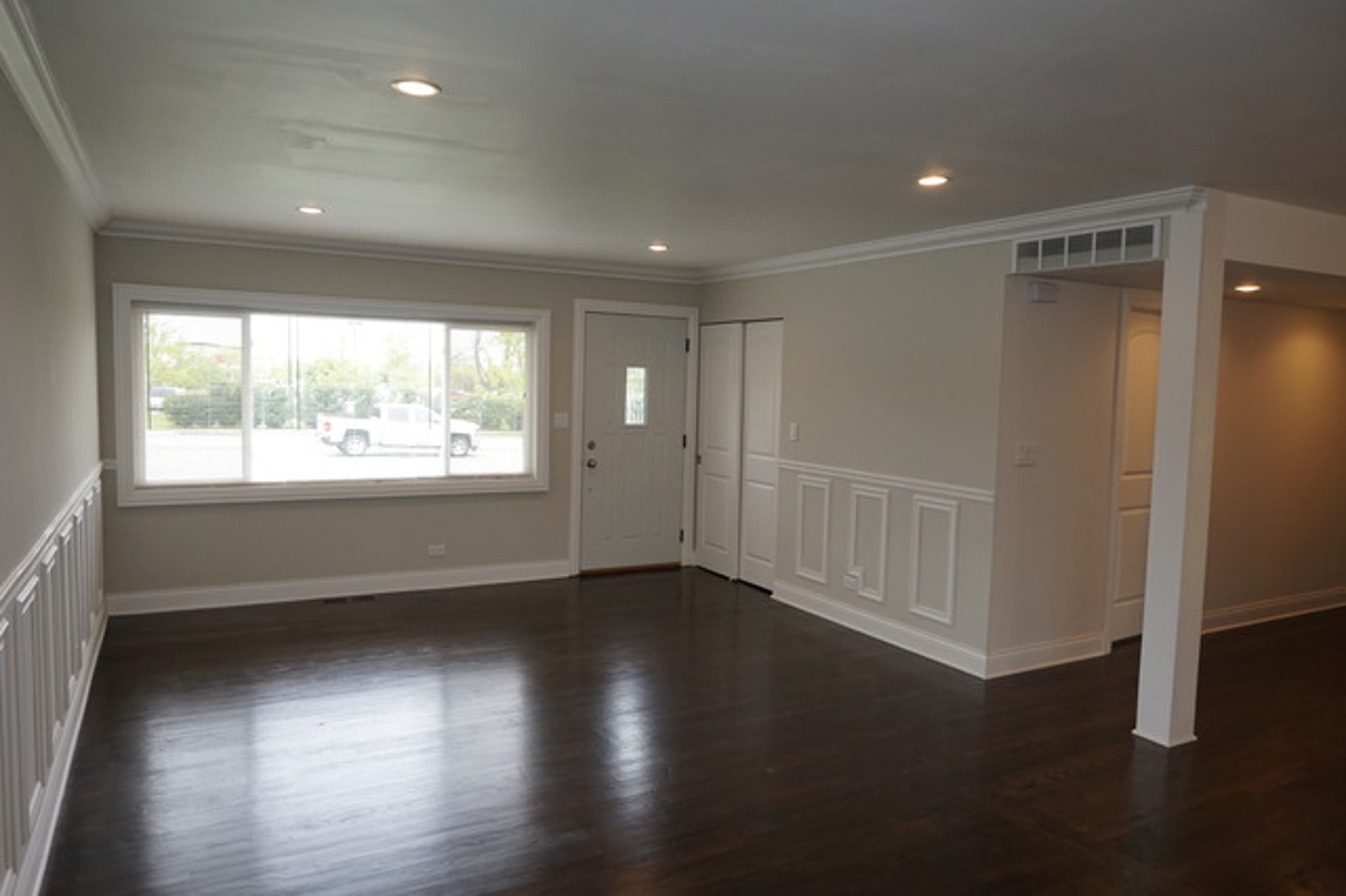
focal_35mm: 24
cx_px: 673
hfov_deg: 73.8
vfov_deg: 53.1
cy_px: 448
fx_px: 897
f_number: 7.1
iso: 500
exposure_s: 1/60
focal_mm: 16
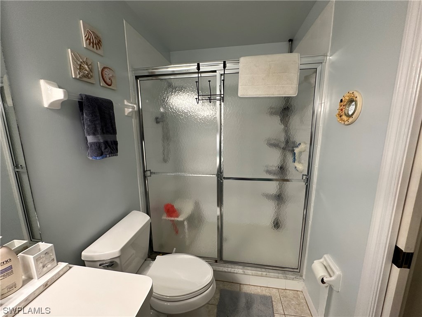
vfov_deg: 85.7
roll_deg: +0.4
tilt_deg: -10.7
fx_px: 171
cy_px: 158
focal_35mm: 14
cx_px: 211
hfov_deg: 102.1
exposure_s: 1/120
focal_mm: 2.22
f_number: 2.2
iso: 200
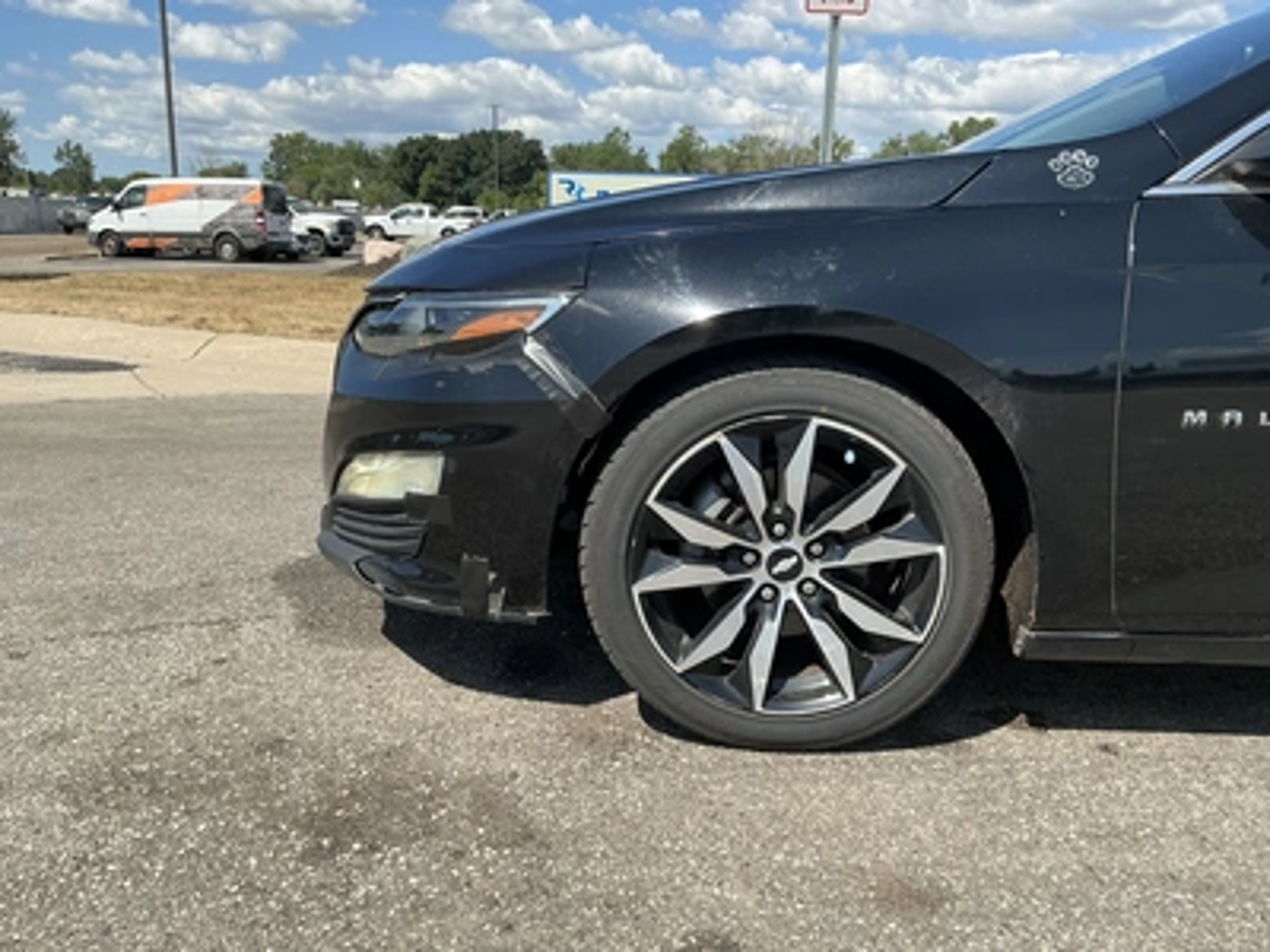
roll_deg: -1.9
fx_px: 1027
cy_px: 476
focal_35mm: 28
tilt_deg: -11.5
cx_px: 635
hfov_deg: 63.4
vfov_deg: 49.7
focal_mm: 3
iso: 25
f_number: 1.8
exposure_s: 1/1377
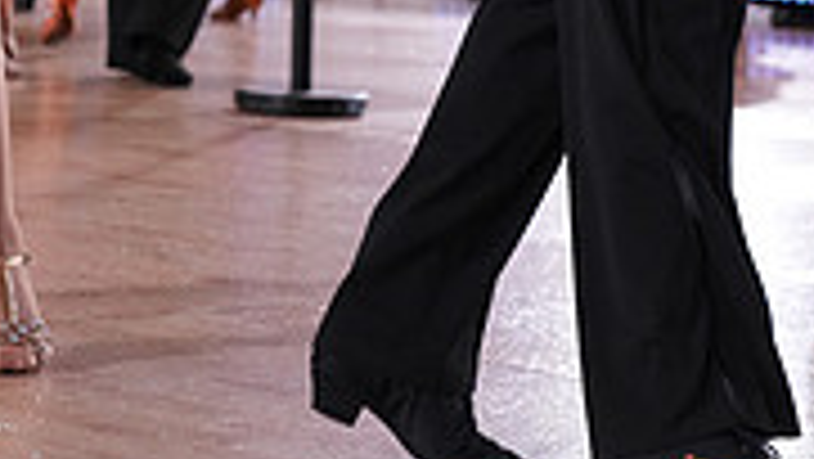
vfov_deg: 6.8
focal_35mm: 171
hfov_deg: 12.6
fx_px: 3693
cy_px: -585
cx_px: 236
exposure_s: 1/500
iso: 2000
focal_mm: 51
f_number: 4
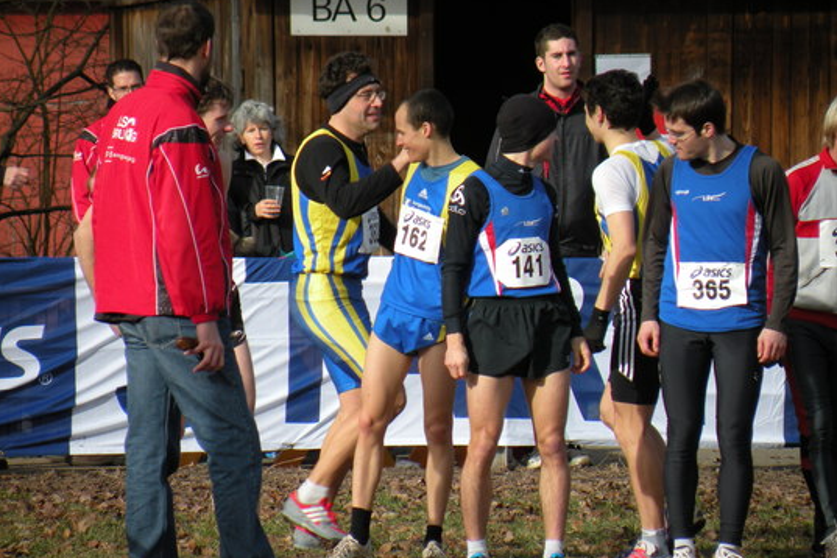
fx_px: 11810
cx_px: 418
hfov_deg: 4.1
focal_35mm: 508
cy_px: 269
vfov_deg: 2.7
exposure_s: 1/388
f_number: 4.5
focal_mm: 84.2
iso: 64
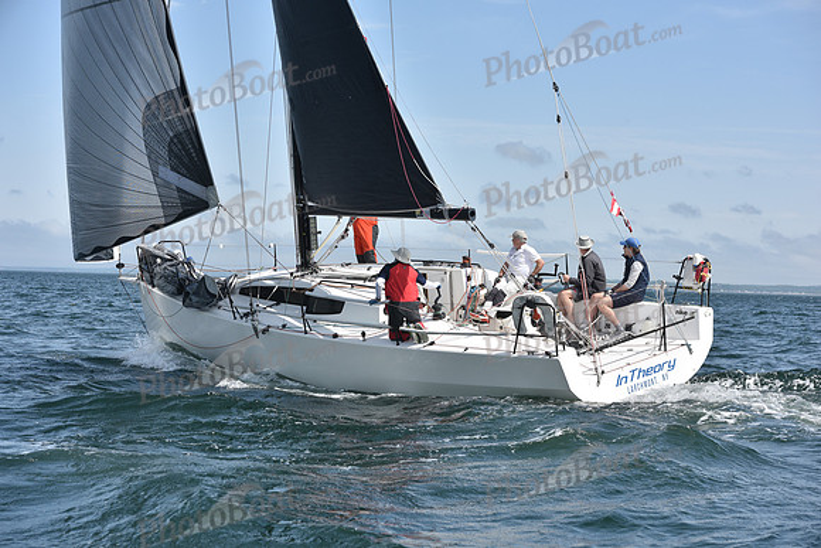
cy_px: 274
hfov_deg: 28.8
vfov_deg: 19.5
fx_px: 1597
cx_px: 410
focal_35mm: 70
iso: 200
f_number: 6.3
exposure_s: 1/1250
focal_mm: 70
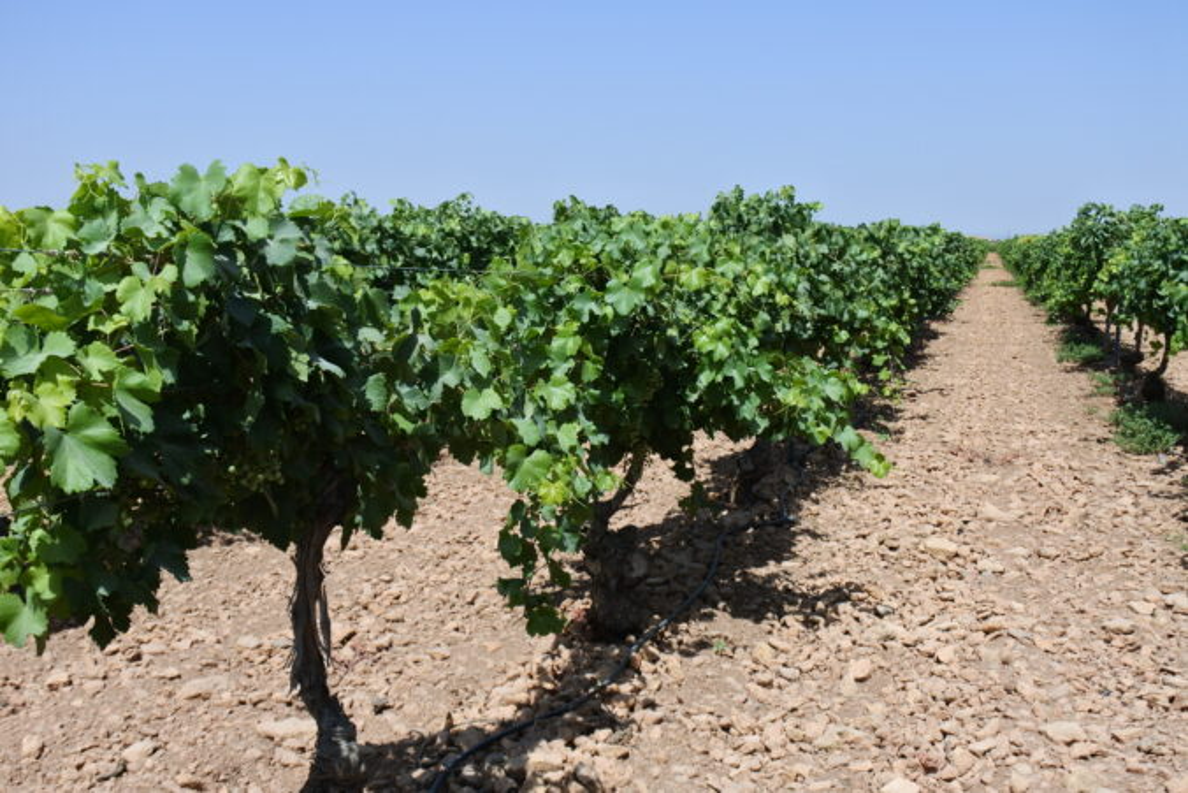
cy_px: 396
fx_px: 1386
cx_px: 594
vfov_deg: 31.9
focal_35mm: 42
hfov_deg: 46.4
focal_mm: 15.7
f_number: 5
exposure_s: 1/800
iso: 160
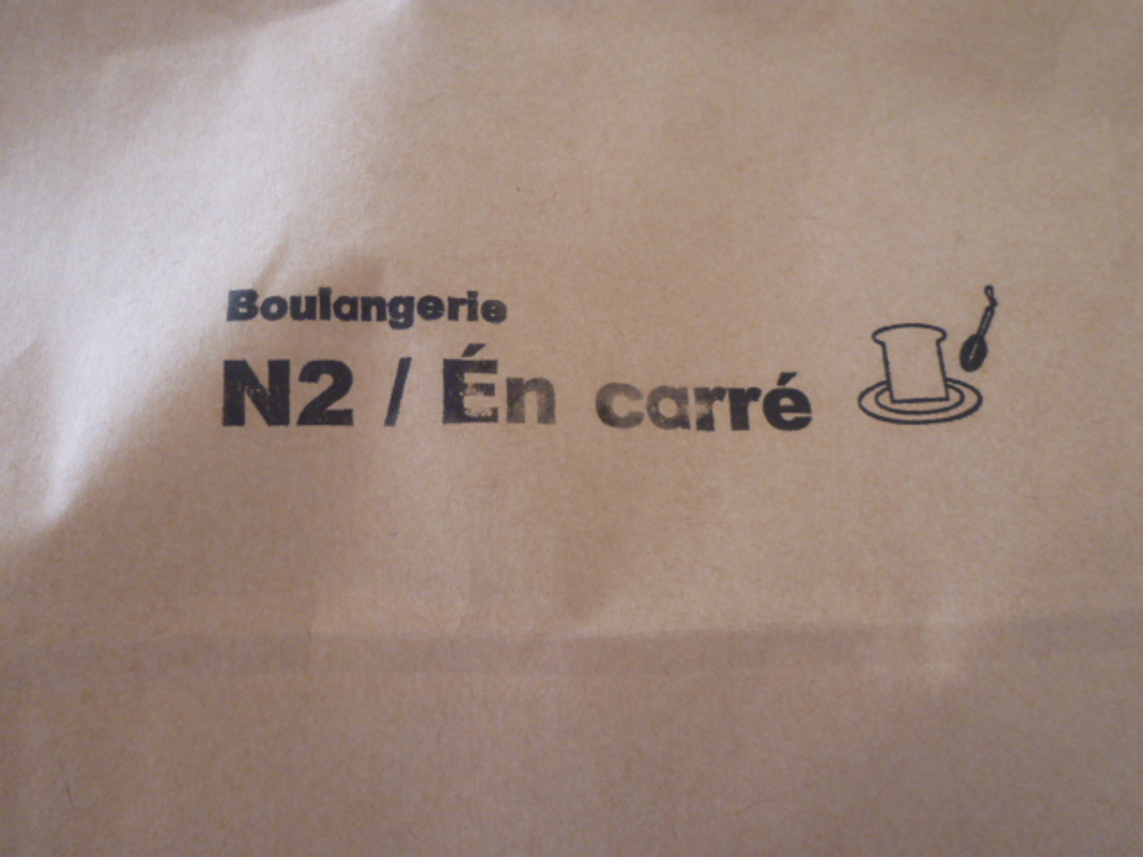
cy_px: 428
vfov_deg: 54.9
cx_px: 572
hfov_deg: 69.4
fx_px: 825
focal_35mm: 25
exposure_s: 1/30
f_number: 2.8
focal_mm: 4.5
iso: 320
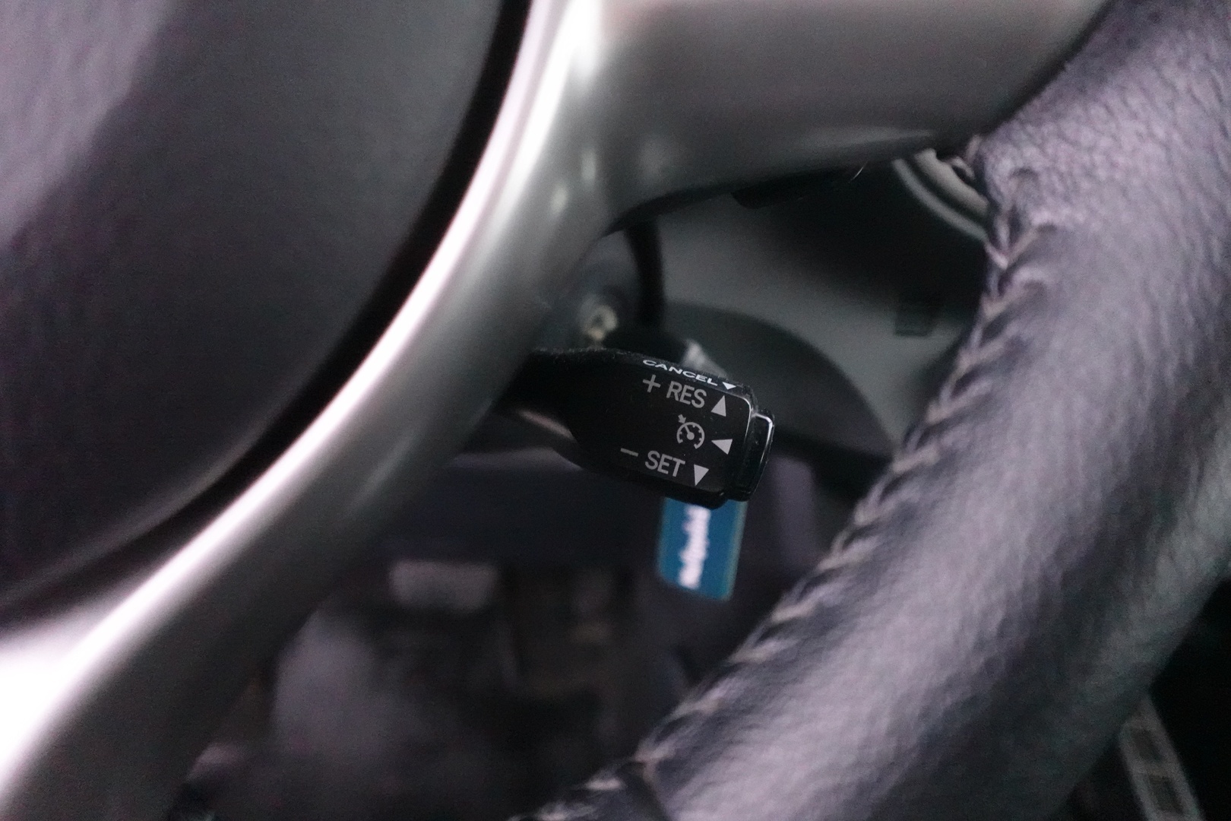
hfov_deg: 84.0
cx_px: 616
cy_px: 410
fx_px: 684
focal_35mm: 20
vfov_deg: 61.9
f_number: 2
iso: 6400
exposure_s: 1/50
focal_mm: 7.6
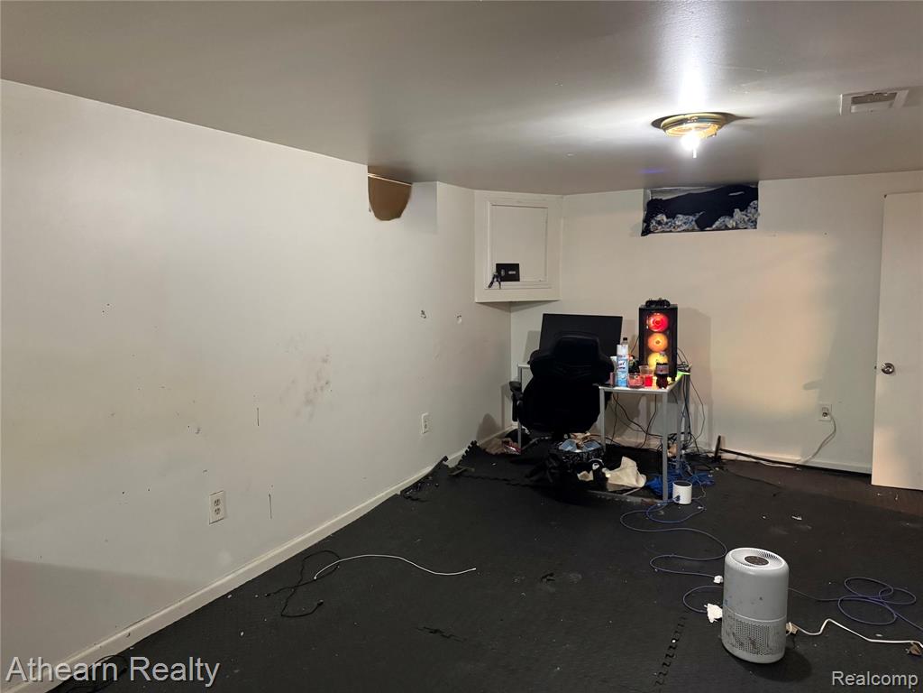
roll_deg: +0.5
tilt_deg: -7.2
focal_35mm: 24
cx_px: 462
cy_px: 346
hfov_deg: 71.6
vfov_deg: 56.8
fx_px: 640
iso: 1000
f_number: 1.78
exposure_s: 1/40
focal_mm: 6.76
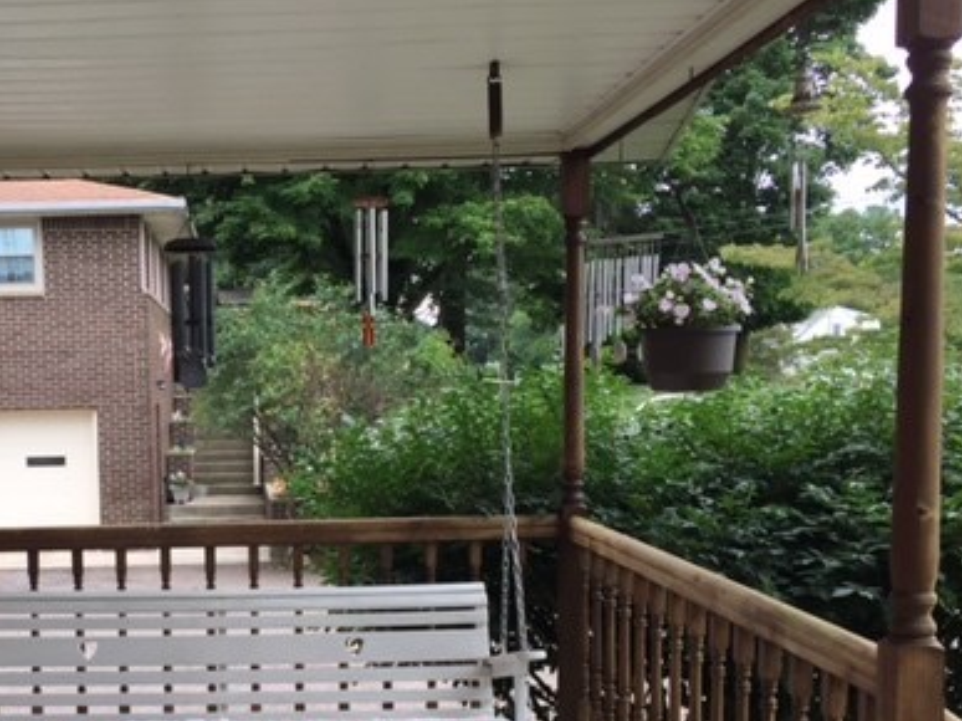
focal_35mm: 48
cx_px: 216
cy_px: 507
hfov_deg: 38.4
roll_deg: +0.4
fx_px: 1334
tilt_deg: -6.2
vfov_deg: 29.9
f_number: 2.2
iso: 32
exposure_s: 1/316
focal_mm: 4.15
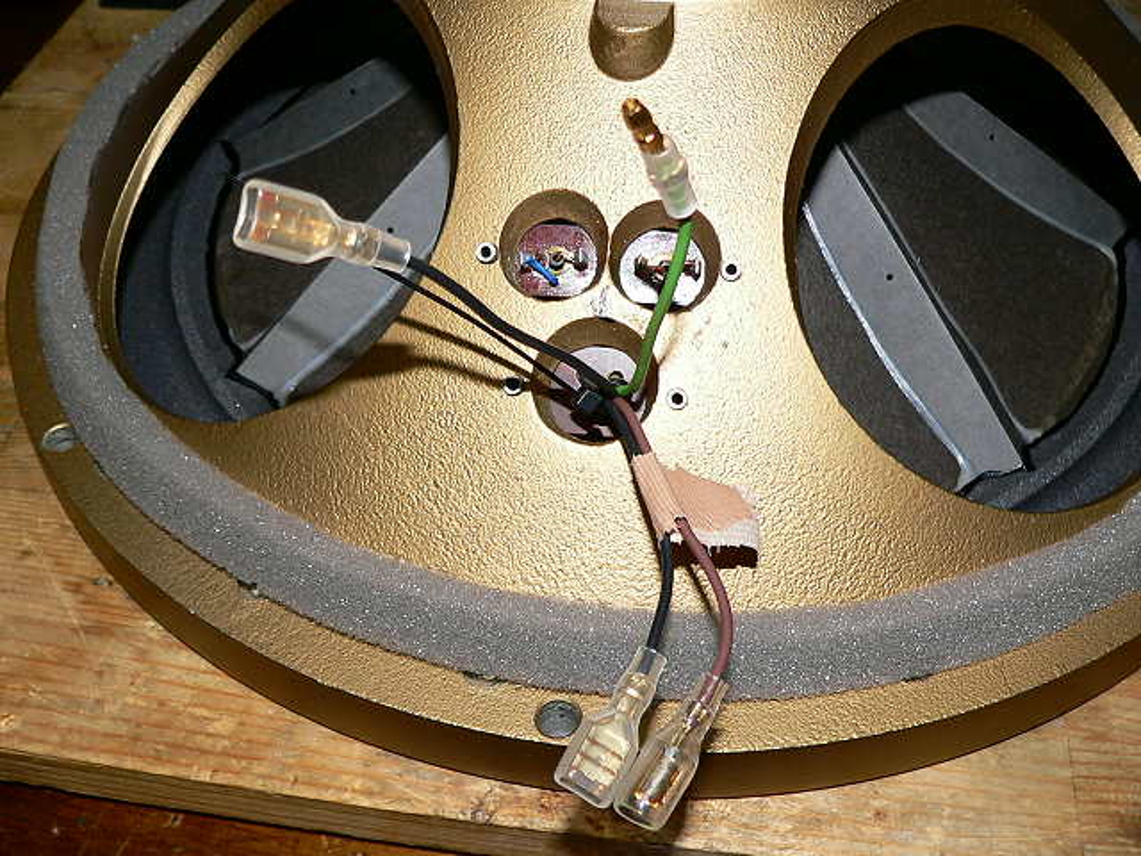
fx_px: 1187
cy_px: 428
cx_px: 570
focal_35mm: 36
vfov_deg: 39.7
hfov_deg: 51.4
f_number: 2.8
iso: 100
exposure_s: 1/60
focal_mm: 6
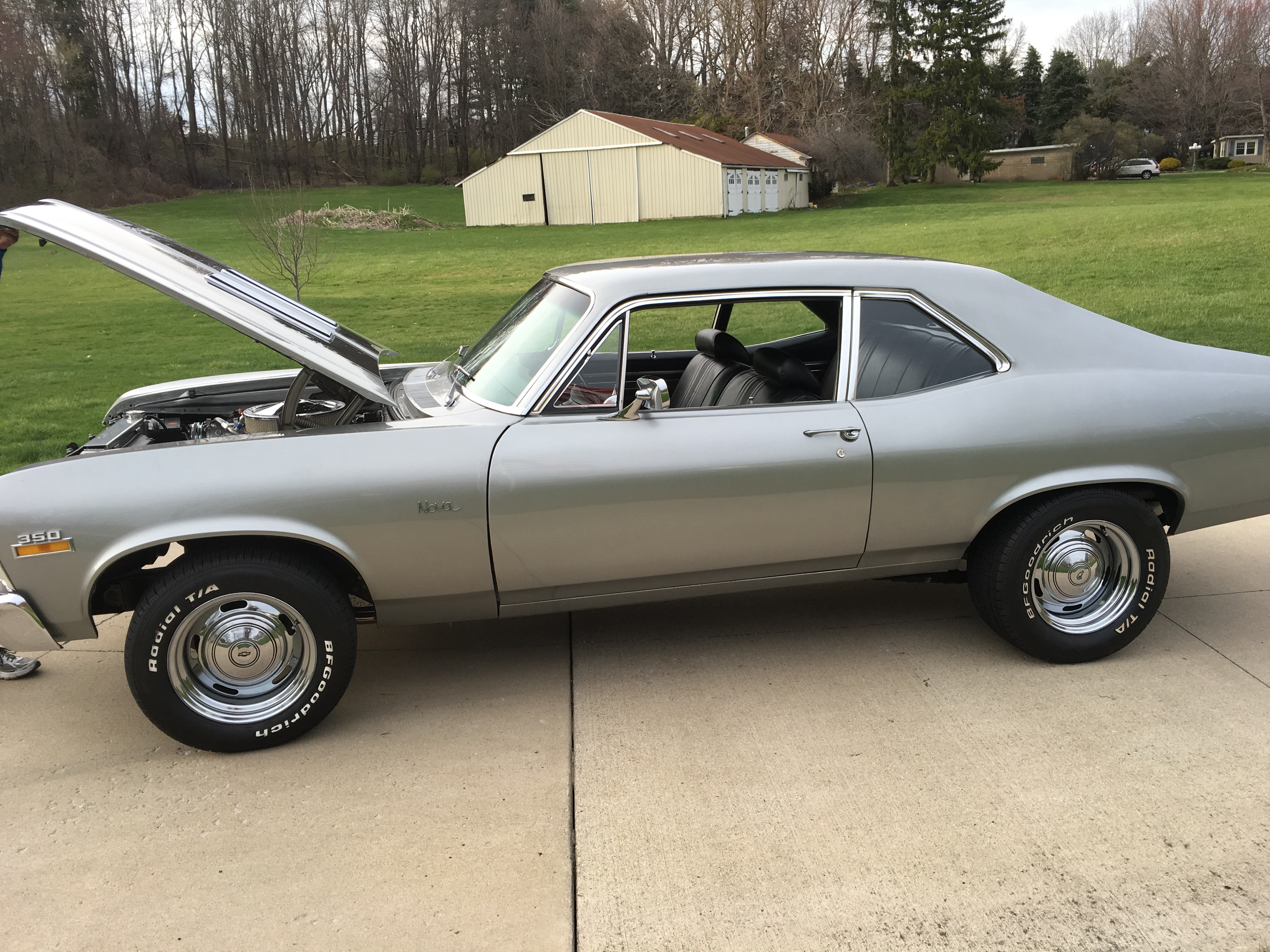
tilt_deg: -13.8
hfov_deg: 61.7
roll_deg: +2.4
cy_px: 476
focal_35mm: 29
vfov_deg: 48.2
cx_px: 635
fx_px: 1064
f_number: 2.2
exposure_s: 1/220
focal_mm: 4.15
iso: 25
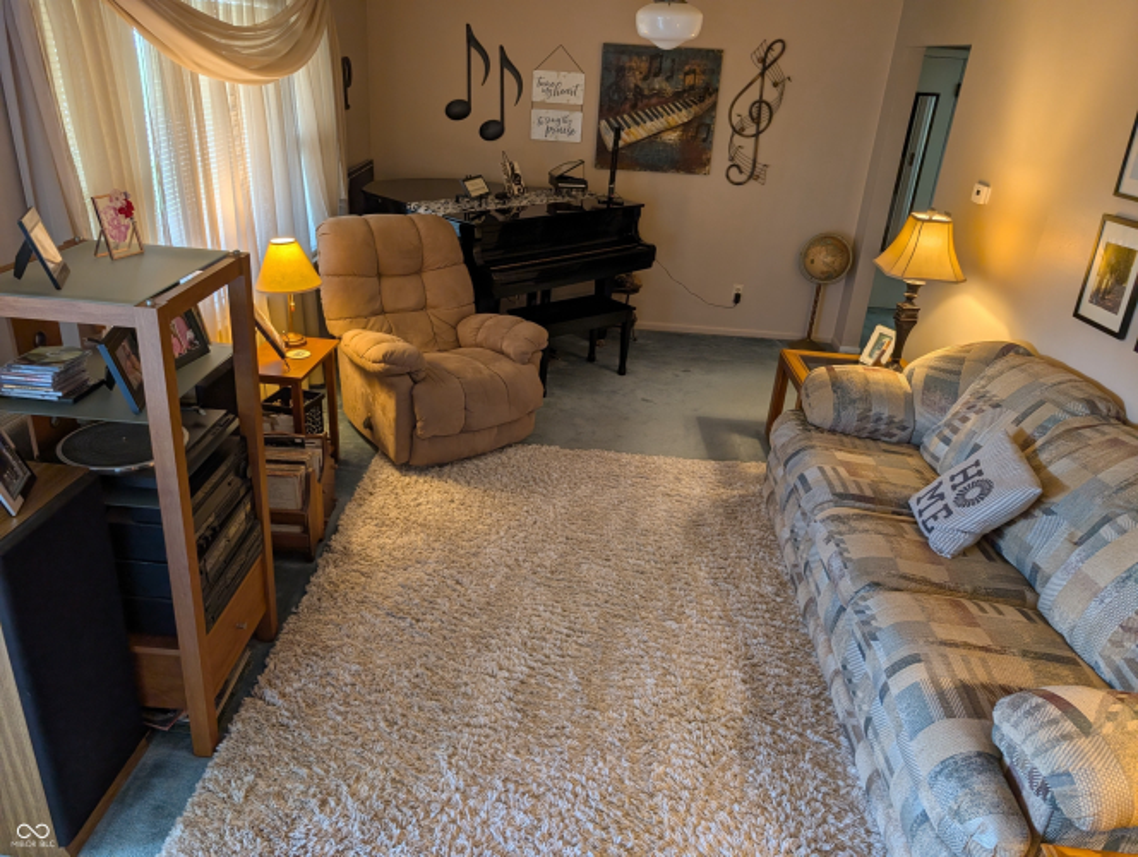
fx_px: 790
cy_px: 428
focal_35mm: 24
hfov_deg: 71.5
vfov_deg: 56.9
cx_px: 569
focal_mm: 6.9
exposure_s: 1/120
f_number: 1.68
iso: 38
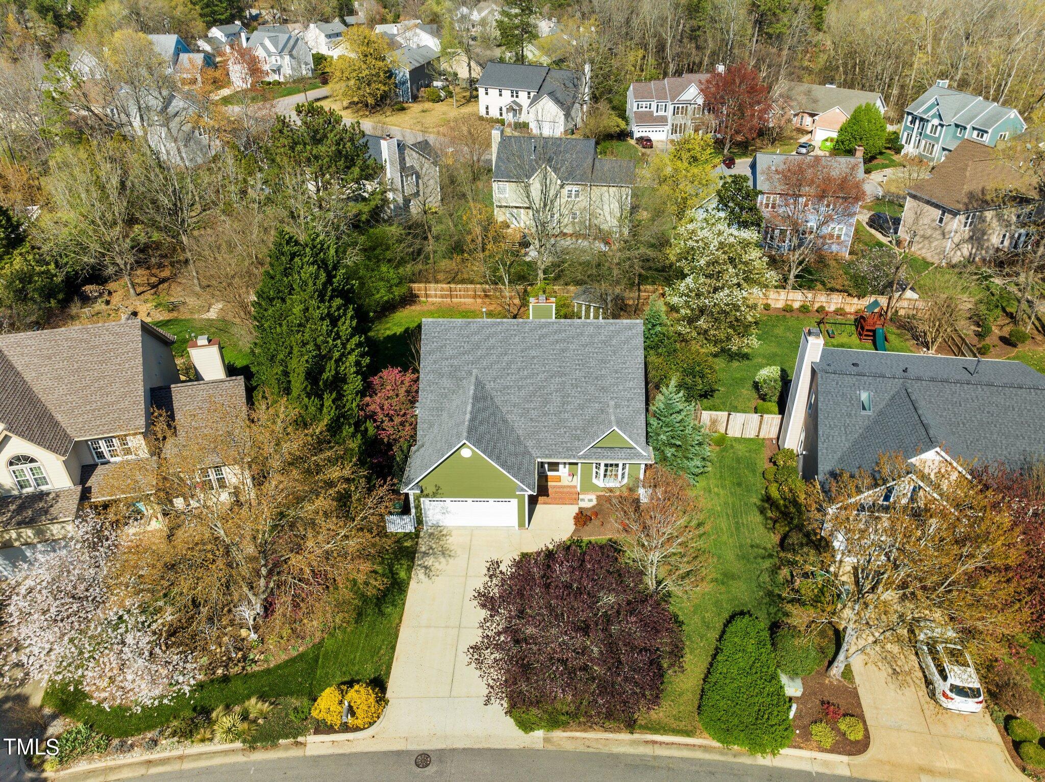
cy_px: 391
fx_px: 724
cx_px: 522
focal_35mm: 24
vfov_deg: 56.8
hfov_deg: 71.6
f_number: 2.8
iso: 100
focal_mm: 12.29
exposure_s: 1/400
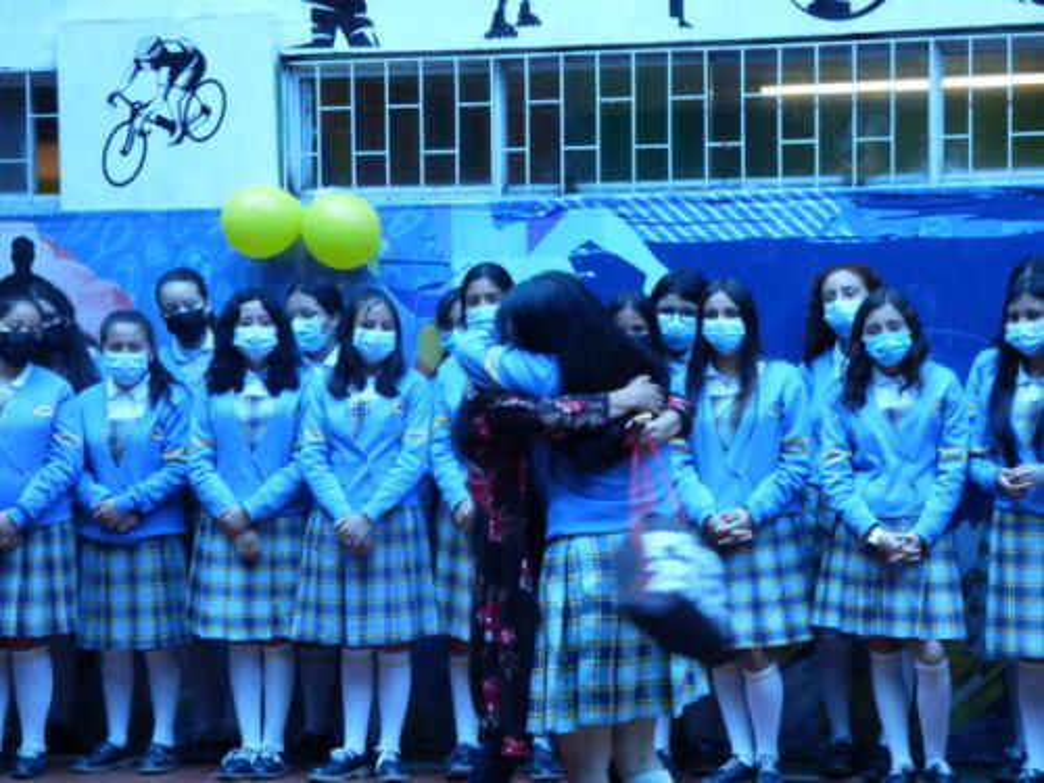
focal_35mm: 100
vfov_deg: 14.8
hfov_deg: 19.6
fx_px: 3016
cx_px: 522
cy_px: 392
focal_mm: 17.86
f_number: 7.1
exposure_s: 1/30
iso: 800
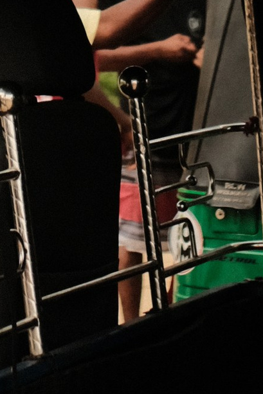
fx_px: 2606
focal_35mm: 238
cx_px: 20
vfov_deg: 8.2
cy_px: -400
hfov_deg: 5.8
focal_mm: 25
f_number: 1.7
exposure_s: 1/500
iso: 800
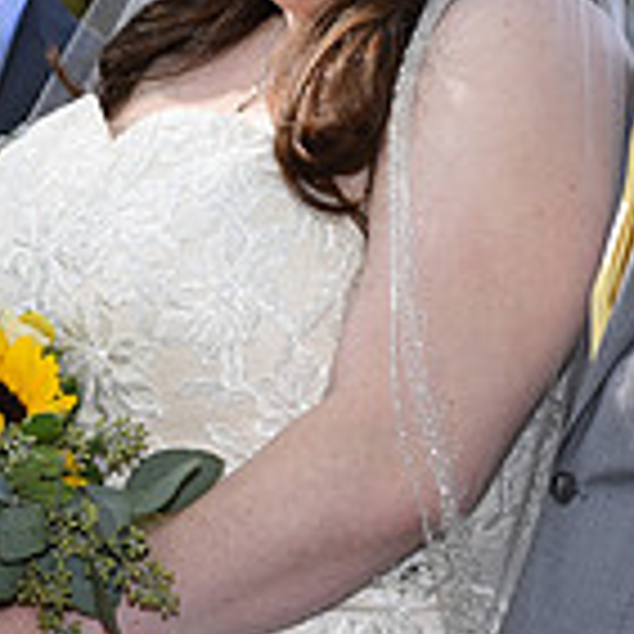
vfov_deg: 5.9
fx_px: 6175
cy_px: -7
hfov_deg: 5.9
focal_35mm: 298
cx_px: 117
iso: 200
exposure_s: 1/200
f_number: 4
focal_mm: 85
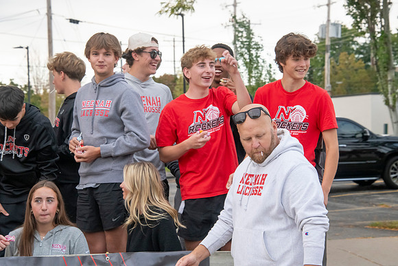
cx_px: 199
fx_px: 1382
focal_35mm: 125
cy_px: 133
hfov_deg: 16.4
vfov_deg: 11.0
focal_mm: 125
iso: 3200
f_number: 11
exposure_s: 1/320
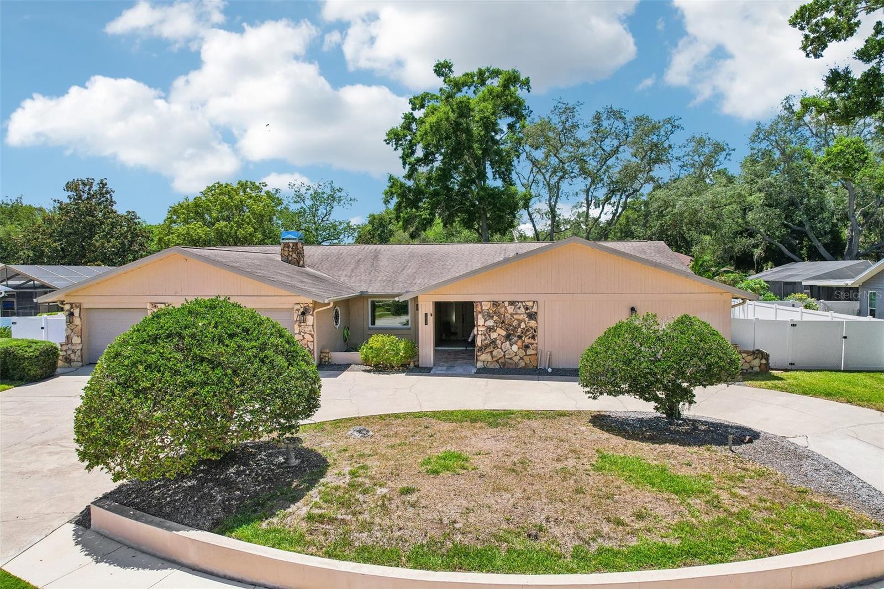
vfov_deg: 57.2
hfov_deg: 78.6
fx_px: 540
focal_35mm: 22
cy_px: 294
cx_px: 442
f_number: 2.8
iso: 130
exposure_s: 1/2500
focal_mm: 8.4
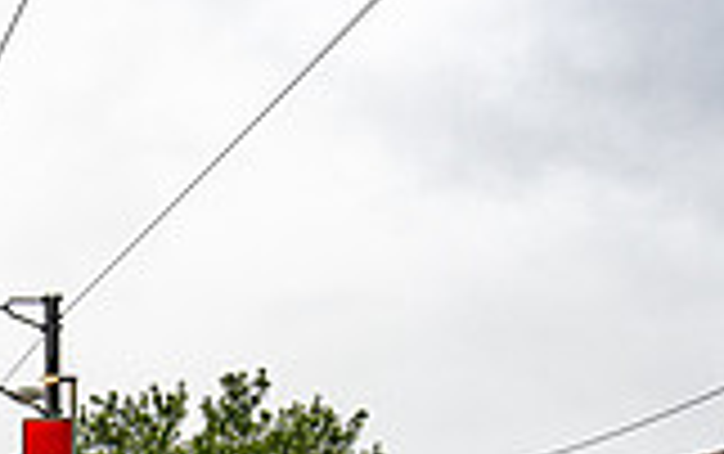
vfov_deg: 13.6
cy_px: 681
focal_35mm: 91
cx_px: -306
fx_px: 1797
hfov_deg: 20.2
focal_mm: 24
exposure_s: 1/320
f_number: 7.1
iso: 800
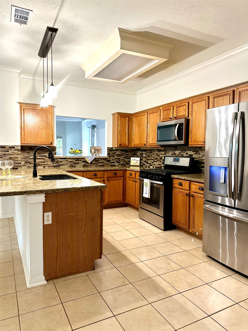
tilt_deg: -3.8
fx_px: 229
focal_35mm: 24
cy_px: 166
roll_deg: -1.3
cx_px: 124
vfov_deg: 71.6
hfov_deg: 56.8
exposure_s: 1/60
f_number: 1.78
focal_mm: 6.86
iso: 320
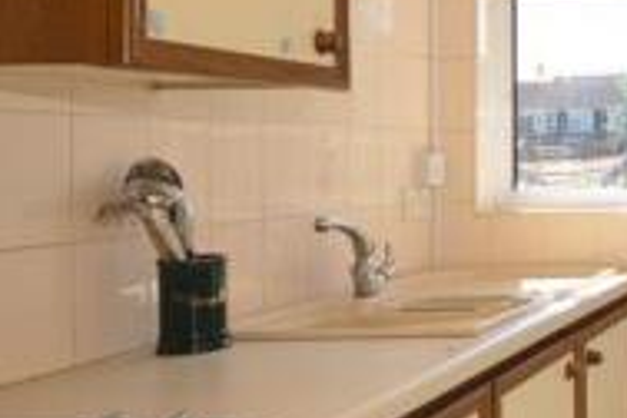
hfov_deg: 28.8
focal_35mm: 52
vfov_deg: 25.9
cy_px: 151
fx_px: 906
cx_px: 872
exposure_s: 1/200
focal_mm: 10
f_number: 7.1
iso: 200
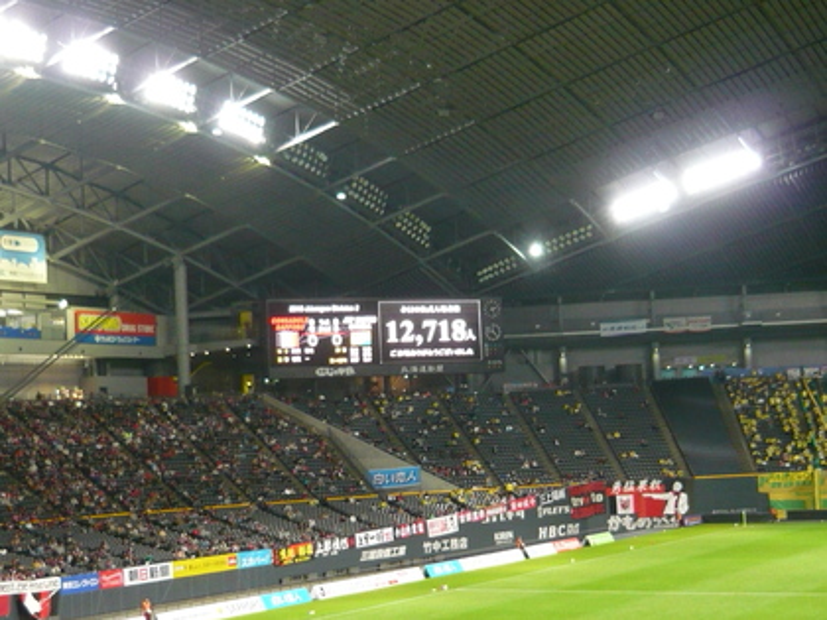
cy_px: 310
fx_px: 1457
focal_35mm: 61
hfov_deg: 31.7
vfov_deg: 24.0
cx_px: 414
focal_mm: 6.3
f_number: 2.9
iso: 320
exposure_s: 1/30
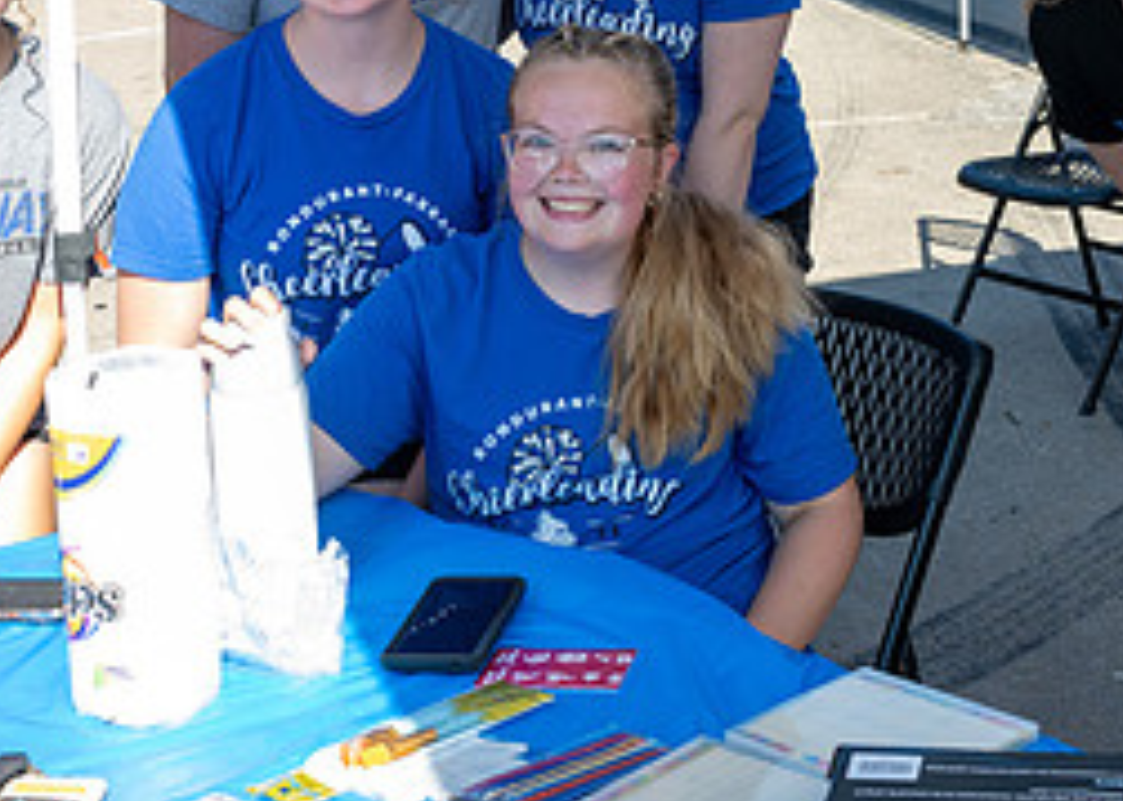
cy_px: 31
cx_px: 825
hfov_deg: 24.3
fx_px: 2582
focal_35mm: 81
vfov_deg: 17.3
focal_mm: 26.5
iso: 200
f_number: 6.3
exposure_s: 1/200
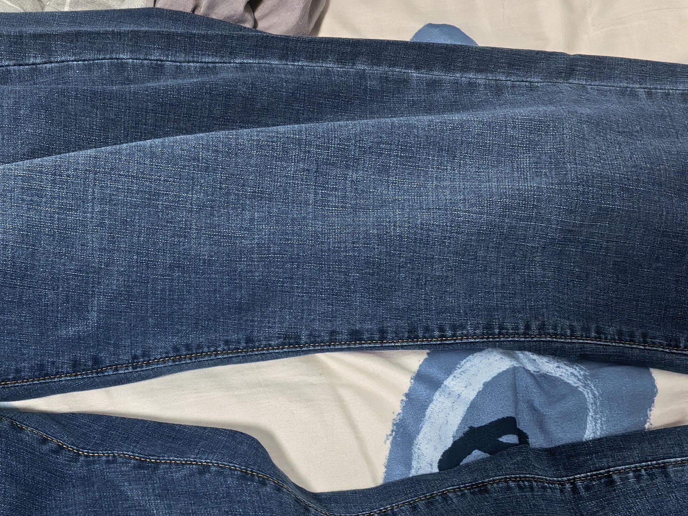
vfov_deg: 25.4
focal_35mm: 57
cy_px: 382
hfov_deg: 33.0
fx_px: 1133
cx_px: 162
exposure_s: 1/100
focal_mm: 5.52
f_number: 1.9
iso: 640
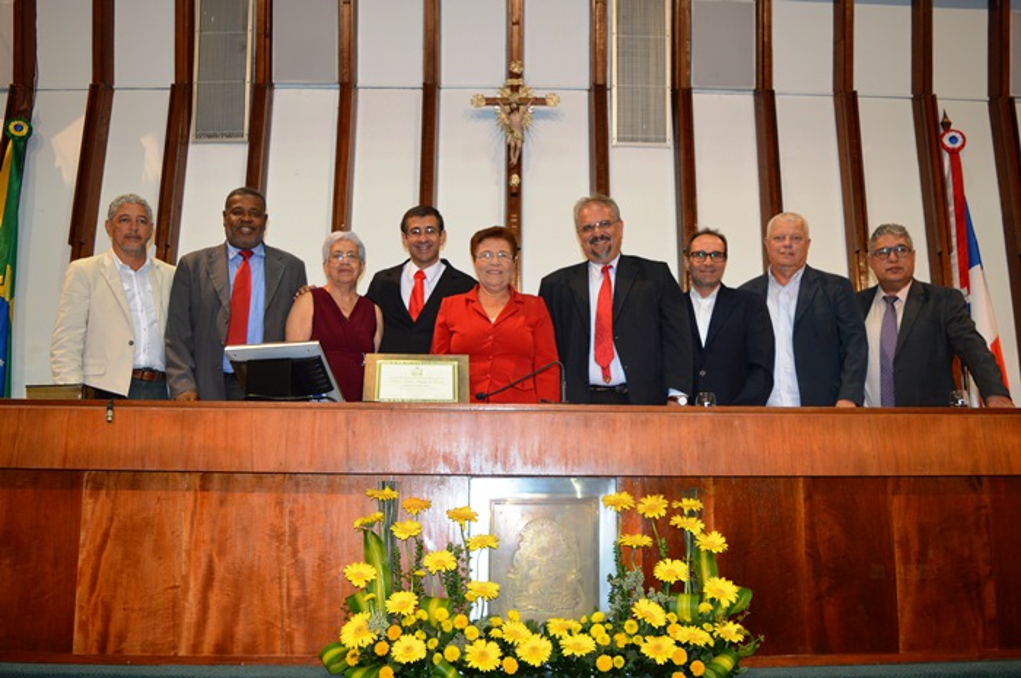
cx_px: 510
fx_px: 850
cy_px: 339
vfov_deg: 43.5
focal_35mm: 30
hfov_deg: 62.0
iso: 720
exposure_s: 1/60
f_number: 3.8
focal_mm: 20
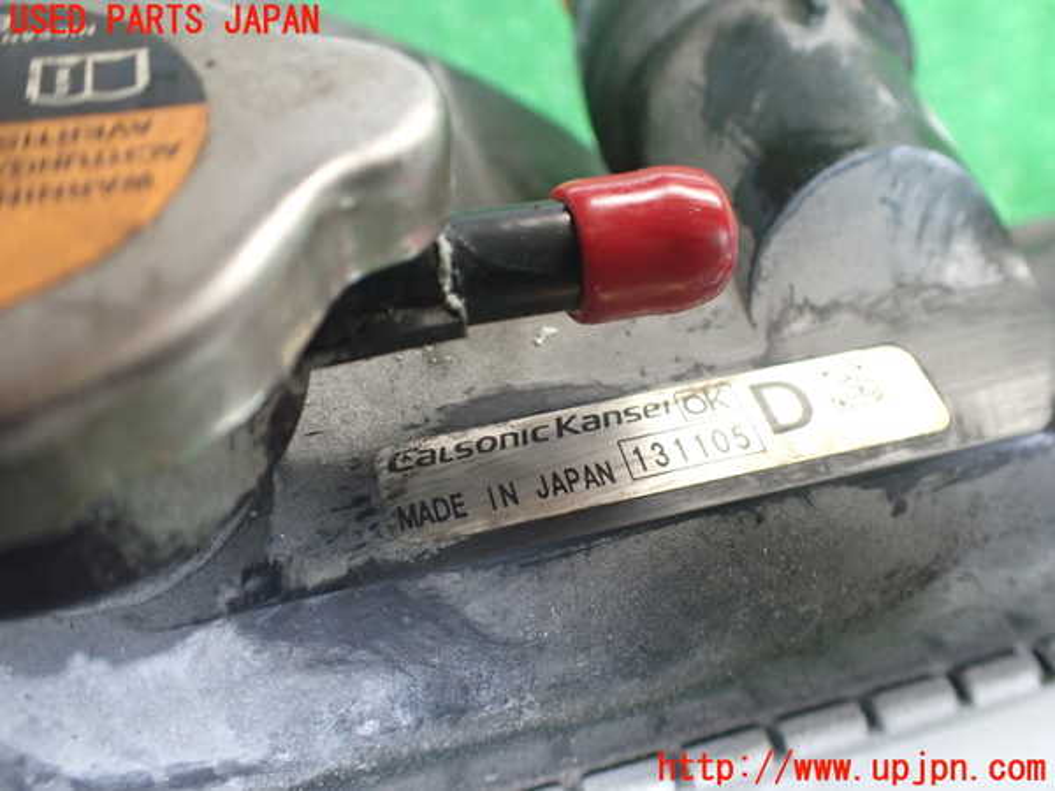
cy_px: 396
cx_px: 528
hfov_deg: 60.0
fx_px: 914
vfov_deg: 46.8
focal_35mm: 30
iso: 640
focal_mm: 5.4
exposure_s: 1/125
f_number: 2.3
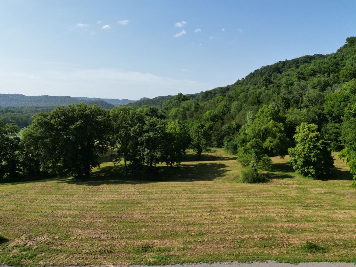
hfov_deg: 69.4
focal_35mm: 25
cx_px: 183
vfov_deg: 54.9
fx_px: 257
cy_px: 130
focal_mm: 6.72
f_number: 1.7
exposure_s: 1/3200
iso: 120
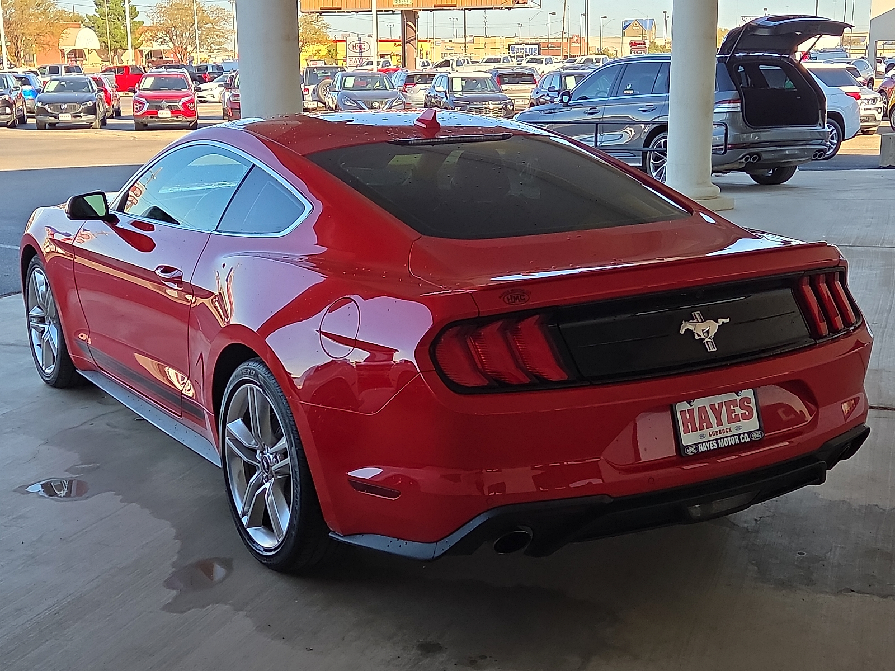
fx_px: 1241
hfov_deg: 39.7
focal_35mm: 48
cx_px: 448
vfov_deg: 30.3
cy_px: 336
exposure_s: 1/476
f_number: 1.8
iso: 25
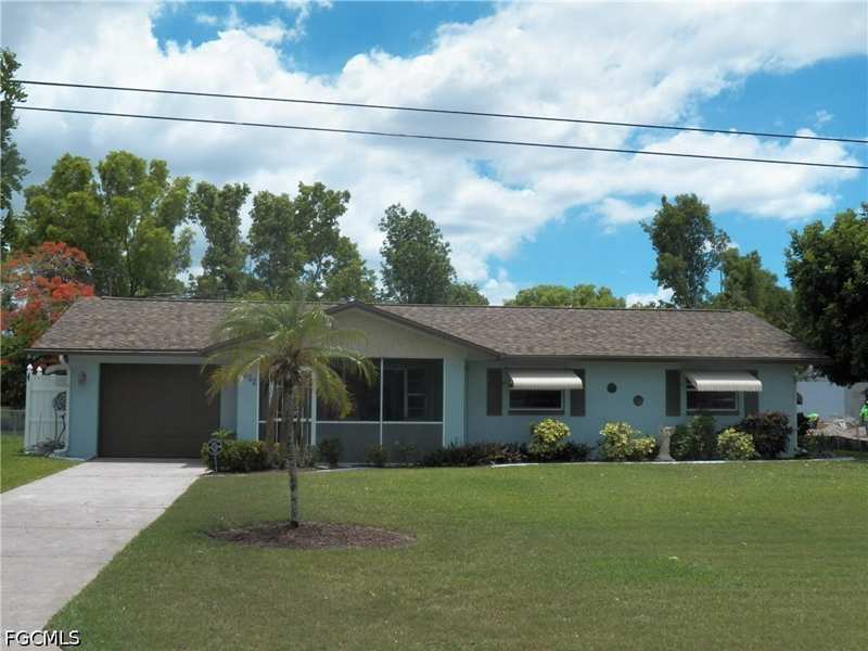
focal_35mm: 40
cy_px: 326
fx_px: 1003
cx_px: 434
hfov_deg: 46.8
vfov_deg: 36.0
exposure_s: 1/2000
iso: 125
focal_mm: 7.1
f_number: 4.5
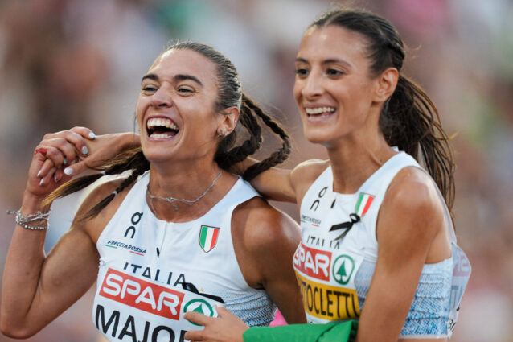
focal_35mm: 627
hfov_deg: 3.3
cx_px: 234
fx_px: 8932
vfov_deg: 2.2
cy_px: 241
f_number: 2.8
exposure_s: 1/1600
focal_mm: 400
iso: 1250
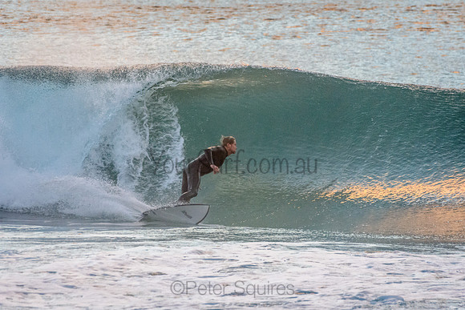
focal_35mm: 750
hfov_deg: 2.7
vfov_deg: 1.8
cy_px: 155
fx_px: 9689
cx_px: 232
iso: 2200
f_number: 5.6
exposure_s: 1/1250
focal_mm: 500
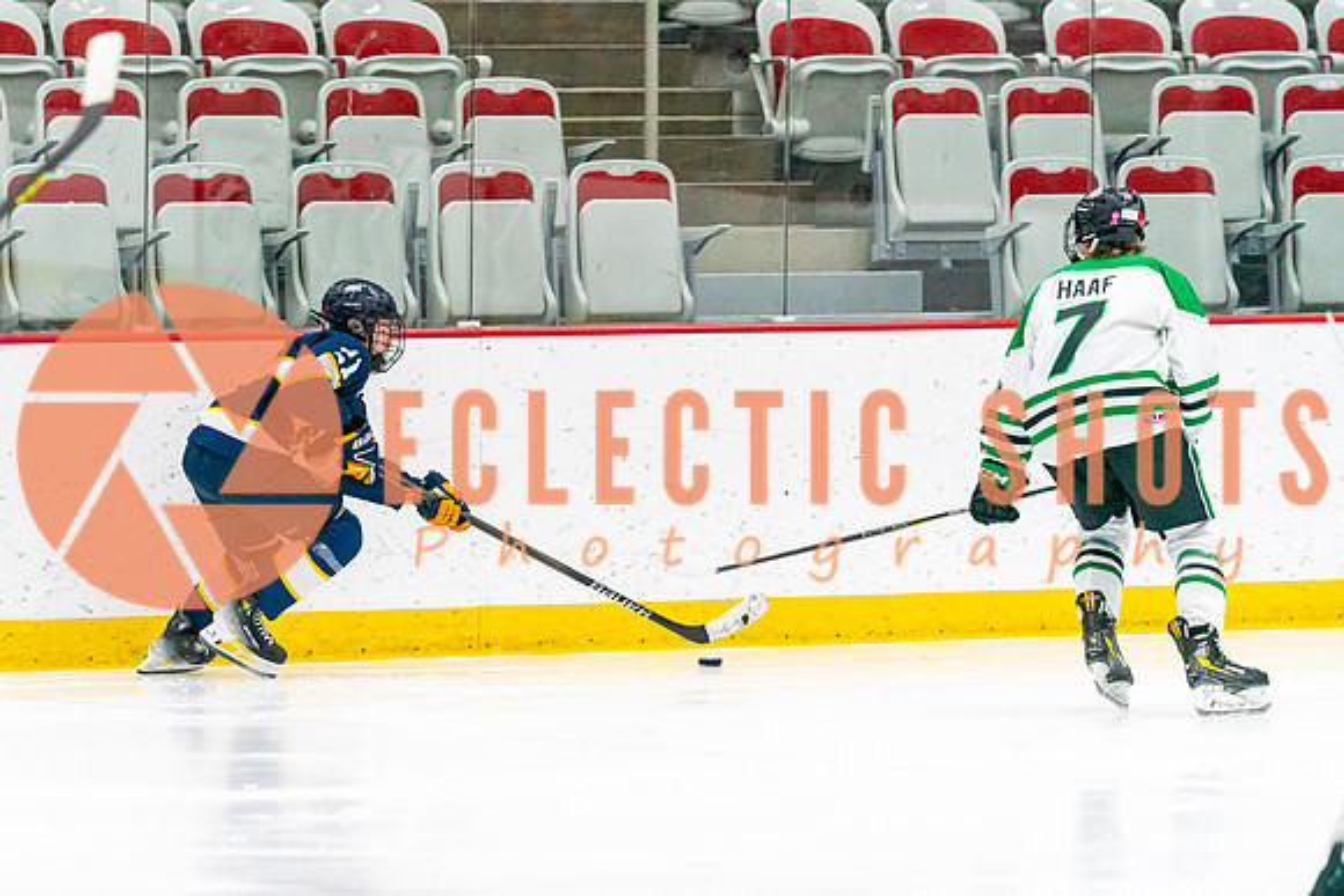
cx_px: 437
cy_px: 448
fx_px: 10624
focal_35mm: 285
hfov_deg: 7.2
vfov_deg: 4.8
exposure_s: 1/1250
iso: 3200
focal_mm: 200
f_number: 2.8
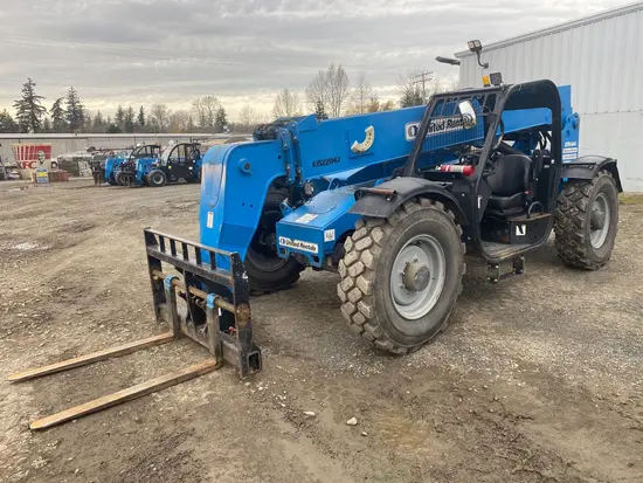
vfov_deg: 53.1
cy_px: 242
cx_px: 322
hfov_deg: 67.3
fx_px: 483
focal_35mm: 26
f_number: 1.8
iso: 32
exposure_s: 1/153
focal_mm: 4.25
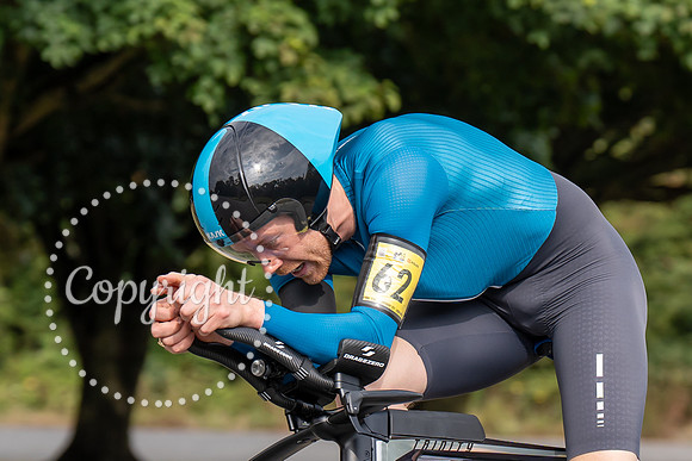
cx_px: 566
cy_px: 407
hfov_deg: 6.2
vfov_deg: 4.1
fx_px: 6402
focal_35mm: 333
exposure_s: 1/1000
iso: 125
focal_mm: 111
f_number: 4
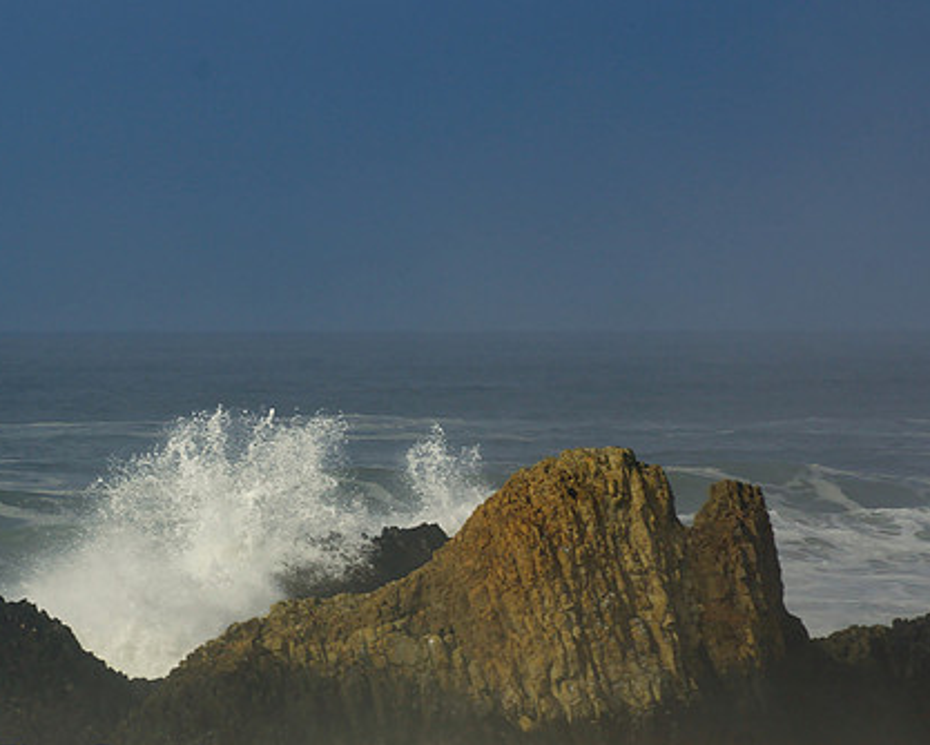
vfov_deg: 2.6
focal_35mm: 586
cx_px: 346
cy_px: 393
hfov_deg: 3.3
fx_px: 16137
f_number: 9
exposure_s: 1/640
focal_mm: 300
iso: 100
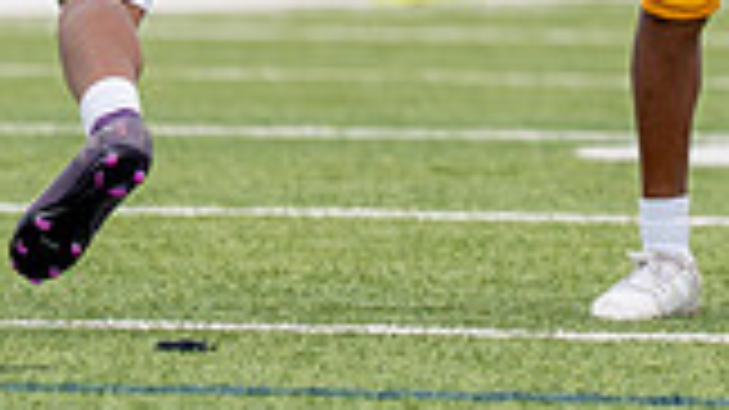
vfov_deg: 1.4
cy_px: -380
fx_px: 17333
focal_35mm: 897
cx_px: 600
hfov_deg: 2.4
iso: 200
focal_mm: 144
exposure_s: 1/3200
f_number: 2.8
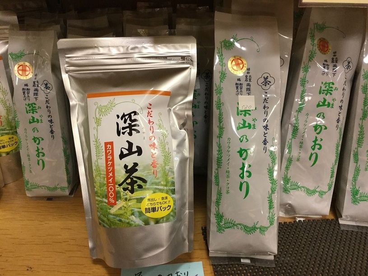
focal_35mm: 31
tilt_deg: -30.2
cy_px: 138
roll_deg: -2.1
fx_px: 330
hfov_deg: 58.4
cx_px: 184
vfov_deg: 45.4
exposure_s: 1/30
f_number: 2.4
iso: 100
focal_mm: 3.3
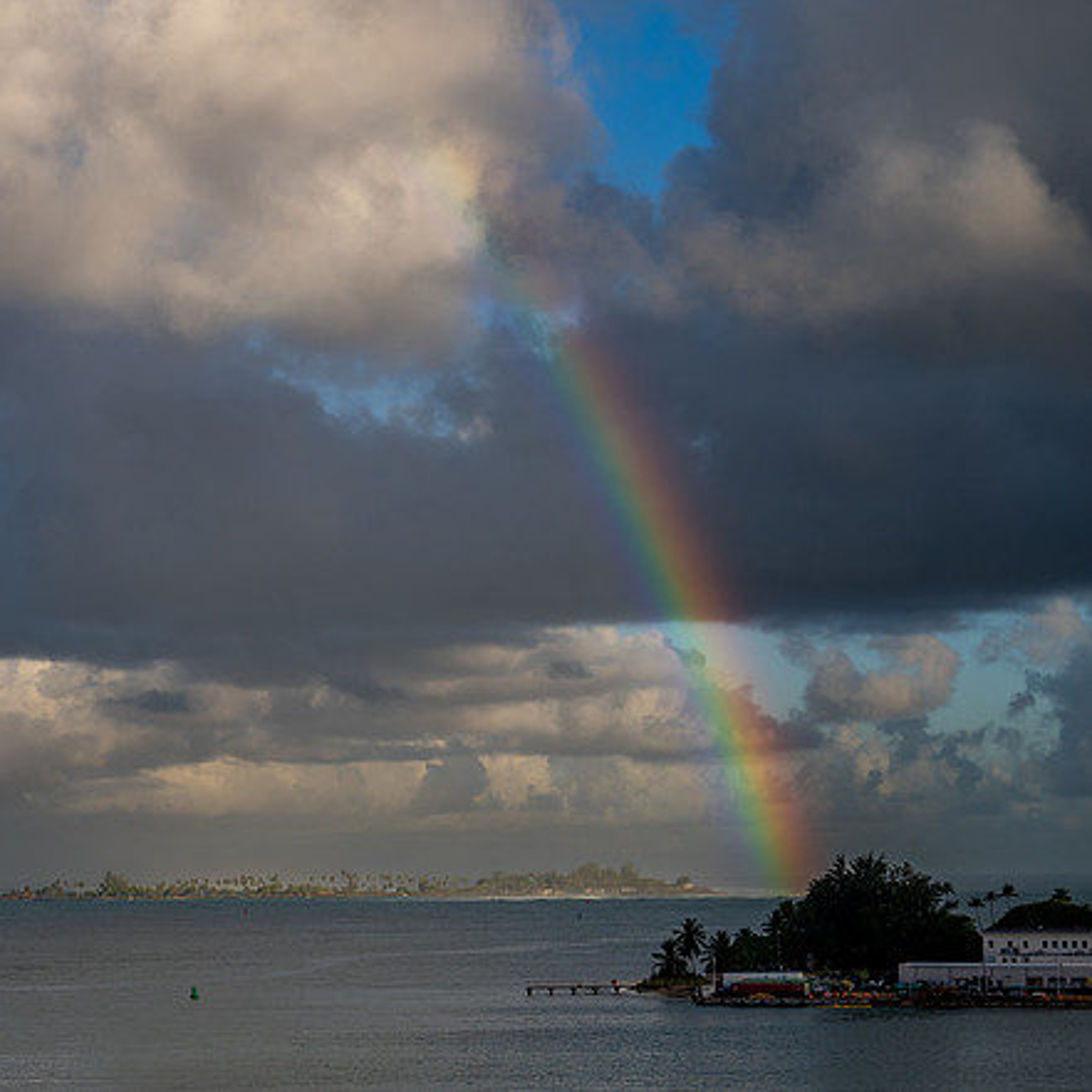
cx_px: 82
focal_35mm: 80
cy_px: 614
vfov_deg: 21.6
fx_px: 2855
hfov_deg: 21.1
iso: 125
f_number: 5.6
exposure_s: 1/250
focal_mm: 49
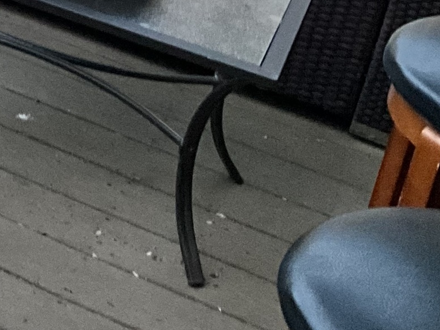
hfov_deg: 15.1
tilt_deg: -19.6
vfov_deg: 12.0
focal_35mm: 114
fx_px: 1449
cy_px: -246
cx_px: -341
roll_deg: -5.8
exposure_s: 1/30
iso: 400
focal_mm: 3
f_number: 1.8
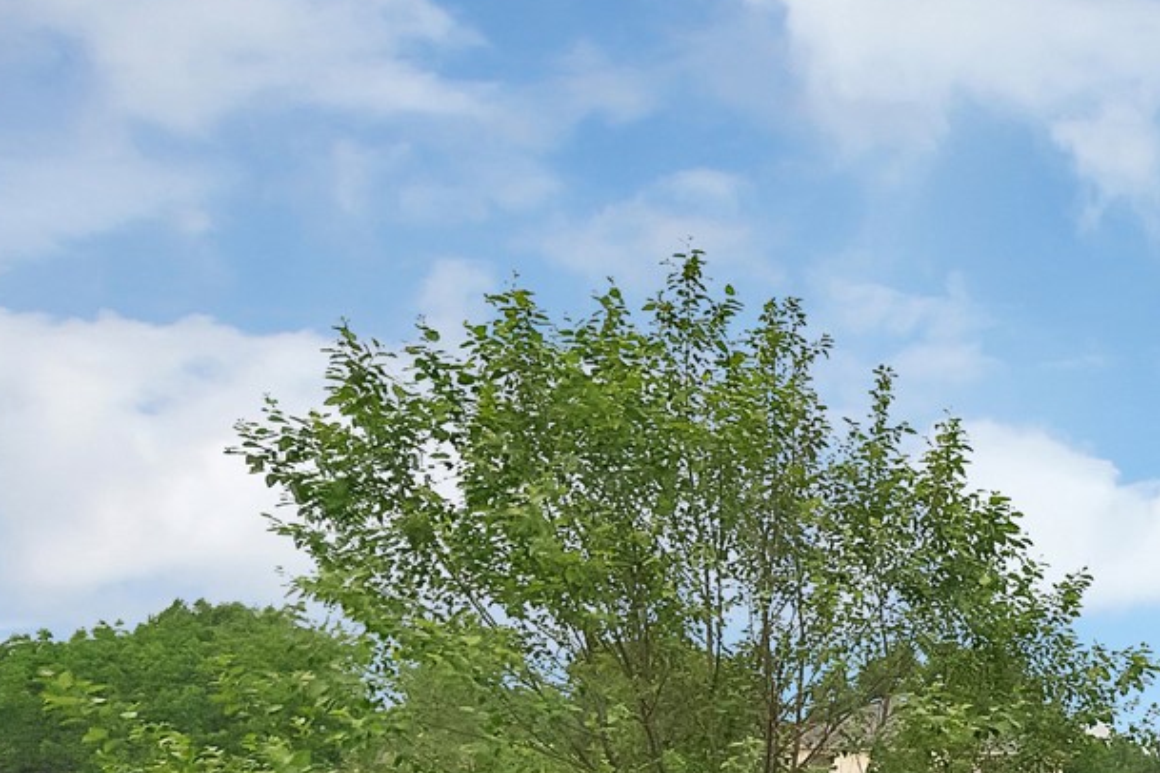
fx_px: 1482
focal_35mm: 46
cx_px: 1728
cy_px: 816
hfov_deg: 28.4
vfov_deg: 27.2
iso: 12800
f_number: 4
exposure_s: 1/4000
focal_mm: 14
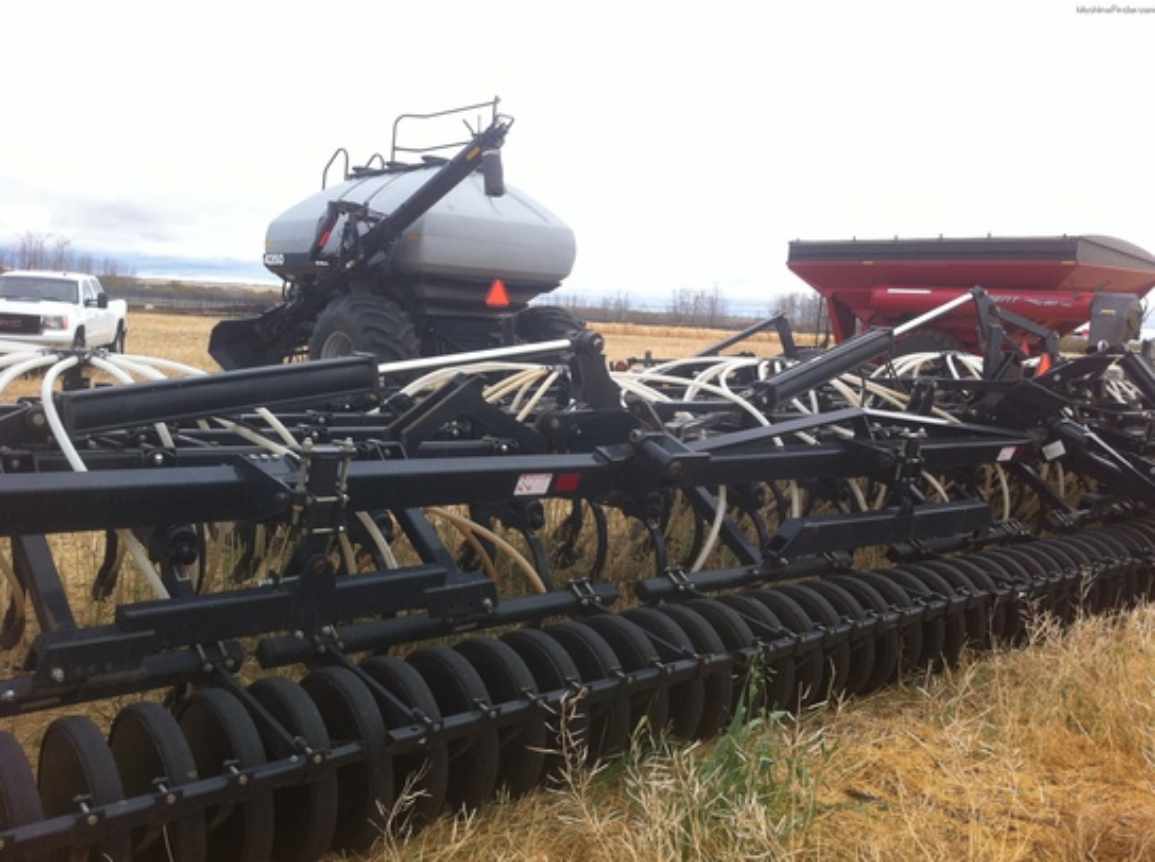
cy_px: 431
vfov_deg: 40.6
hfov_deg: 52.7
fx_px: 1166
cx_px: 578
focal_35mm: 35
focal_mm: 3.85
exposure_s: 1/335
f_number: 2.8
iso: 80
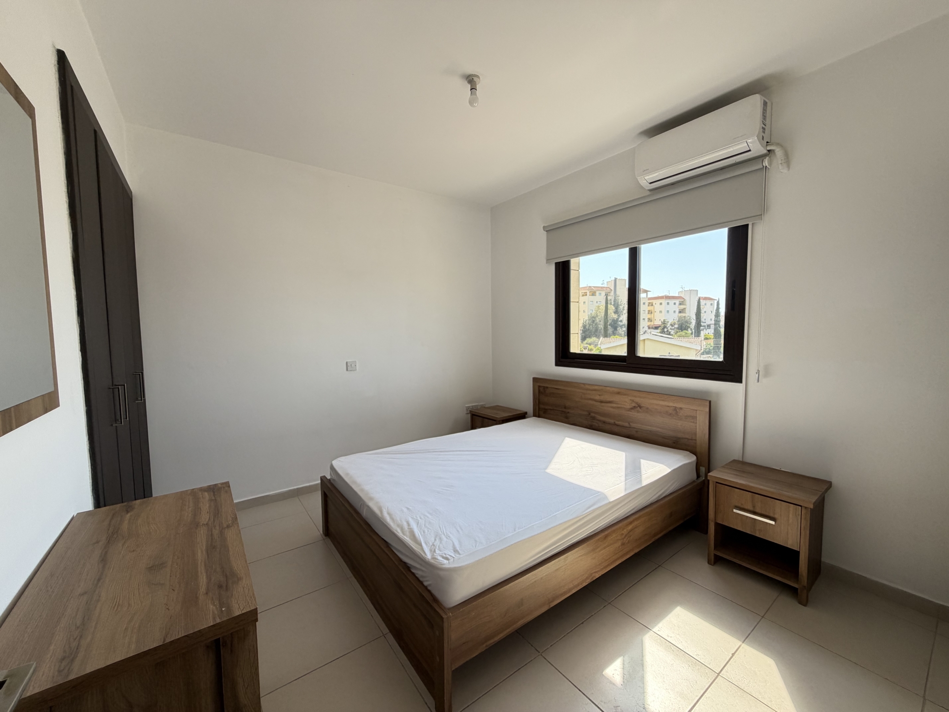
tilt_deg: -3.9
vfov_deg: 85.7
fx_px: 384
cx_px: 474
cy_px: 356
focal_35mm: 14
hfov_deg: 102.1
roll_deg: +0.4
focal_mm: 2.22
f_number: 2.2
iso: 50
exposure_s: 1/210
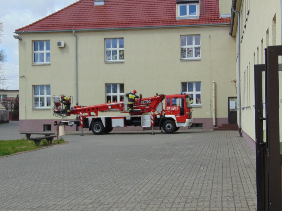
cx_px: 141
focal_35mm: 60
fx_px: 489
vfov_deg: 24.4
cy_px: 106
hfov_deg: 32.2
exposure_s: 1/800
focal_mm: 10.8
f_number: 3.6
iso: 80
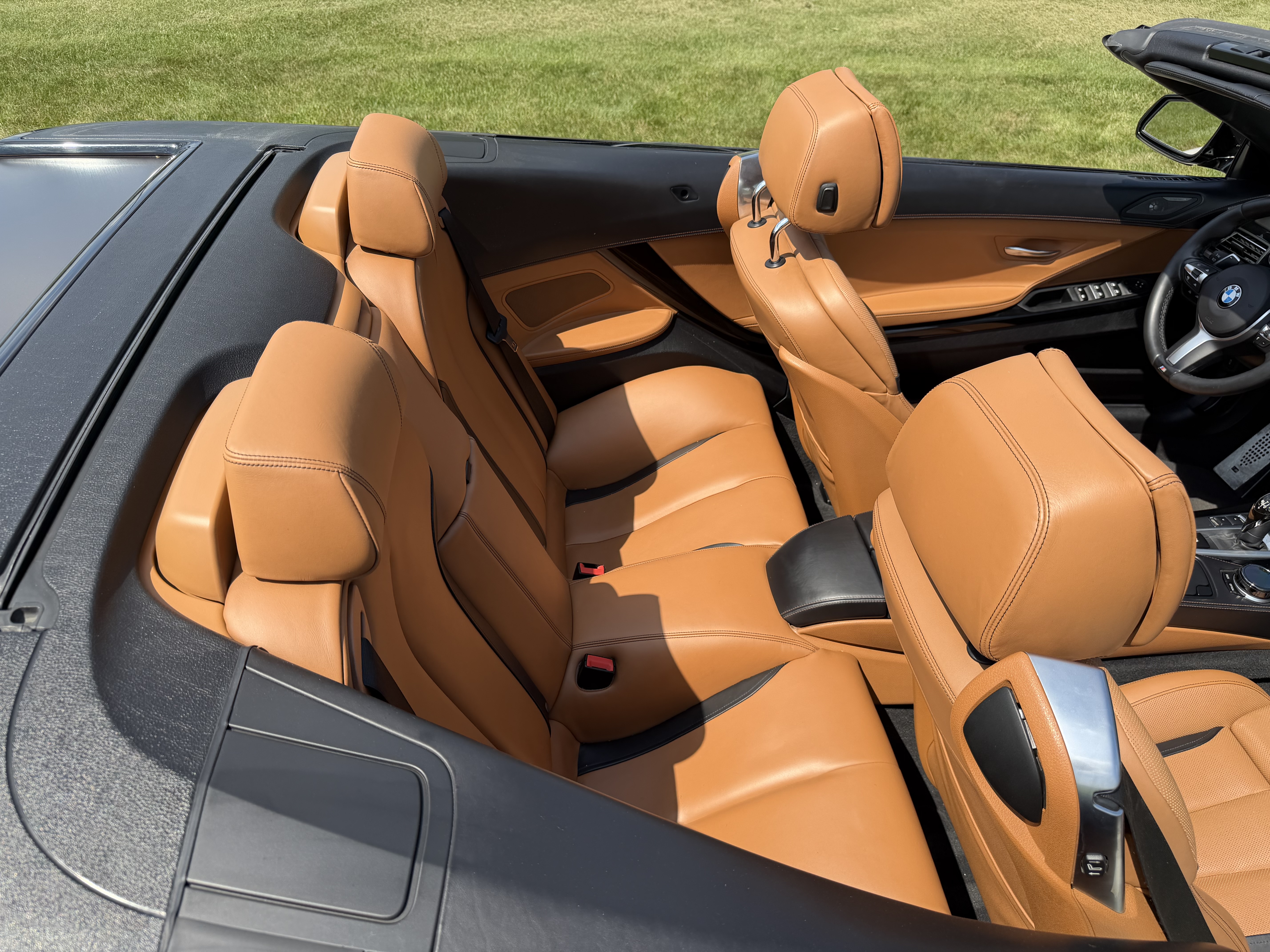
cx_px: 635
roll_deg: -3.2
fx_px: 881
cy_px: 476
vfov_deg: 56.8
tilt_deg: -38.2
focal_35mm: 24
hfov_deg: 71.6
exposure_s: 1/2370
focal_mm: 6.76
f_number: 1.78
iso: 80
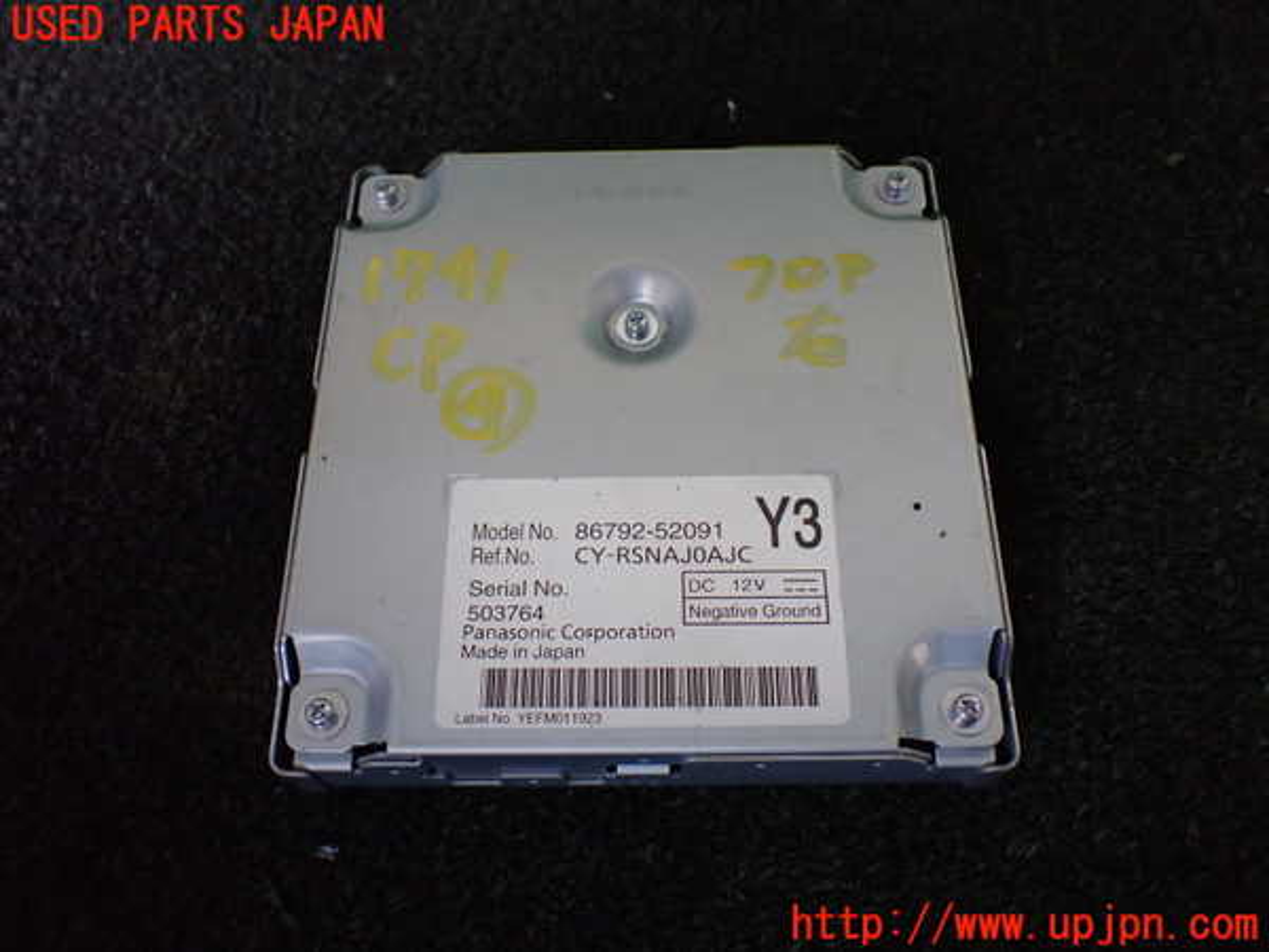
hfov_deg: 60.0
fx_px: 1100
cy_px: 476
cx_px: 634
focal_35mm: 30
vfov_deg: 46.8
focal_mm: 5.4
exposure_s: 1/125
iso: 800
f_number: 2.3
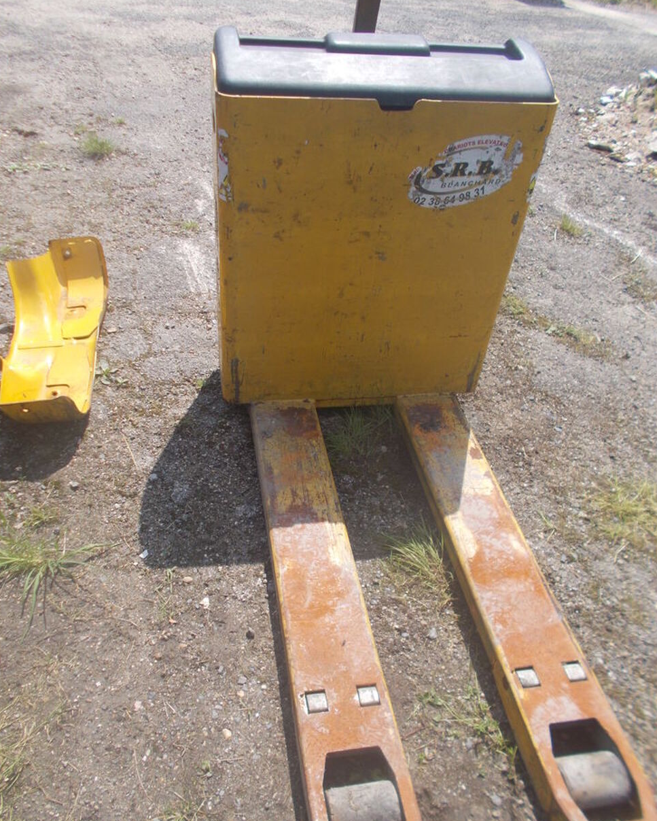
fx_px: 680
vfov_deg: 62.1
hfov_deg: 51.5
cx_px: 319
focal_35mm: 28
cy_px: 446
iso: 80
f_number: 8
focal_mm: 4.6
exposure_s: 1/100
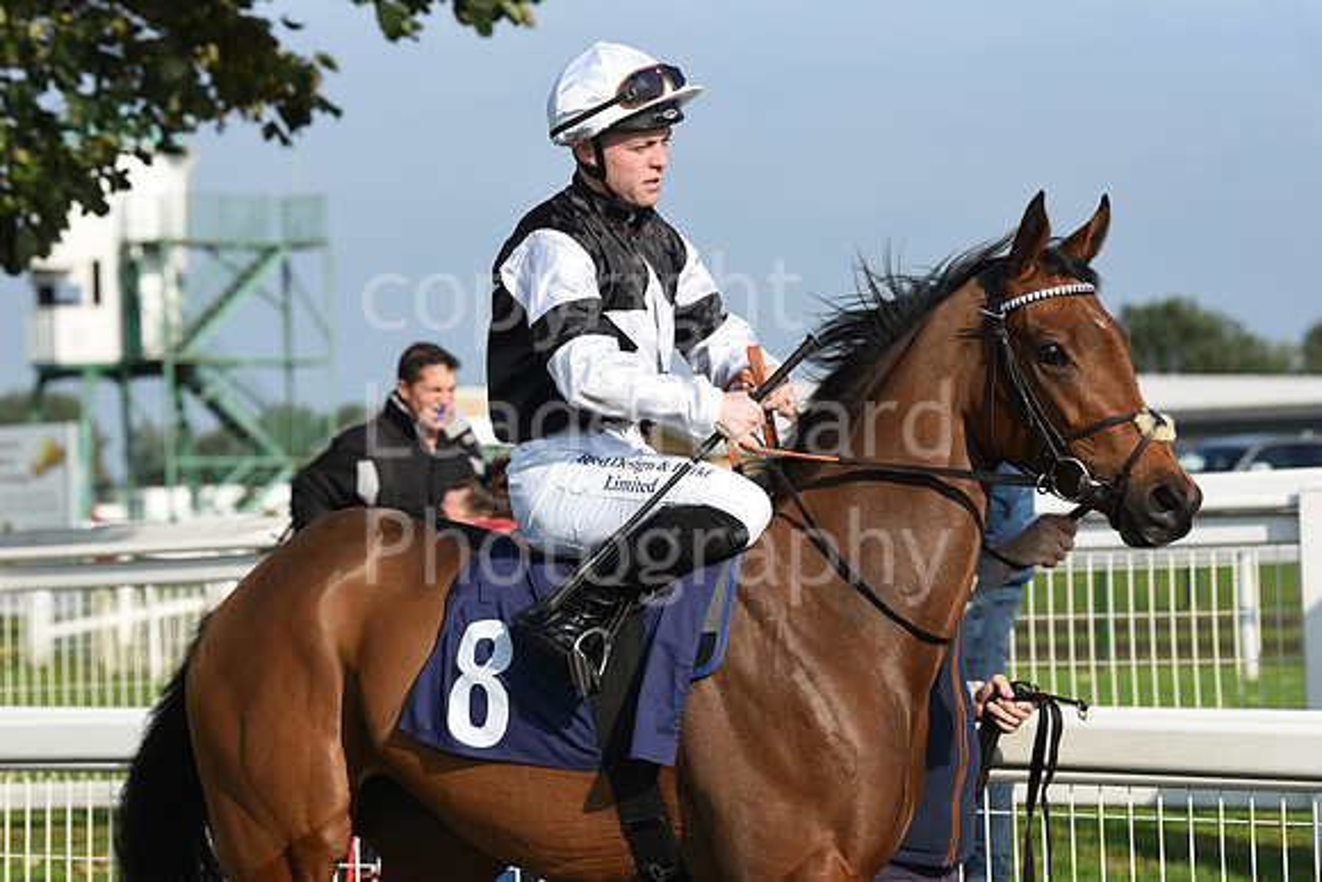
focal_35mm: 140
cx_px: 661
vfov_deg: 9.8
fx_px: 5142
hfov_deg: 14.7
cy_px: 441
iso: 640
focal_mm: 140
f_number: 6.3
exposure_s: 1/3200
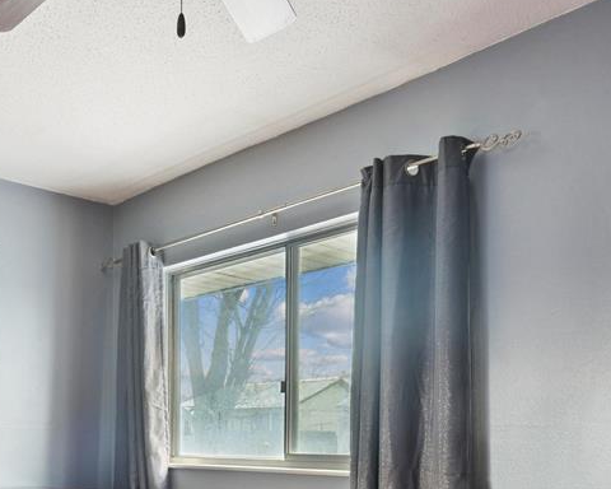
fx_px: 723
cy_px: 444
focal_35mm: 40
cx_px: 83
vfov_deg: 35.1
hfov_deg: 42.7
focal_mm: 16
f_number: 10
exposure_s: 1/5
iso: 400
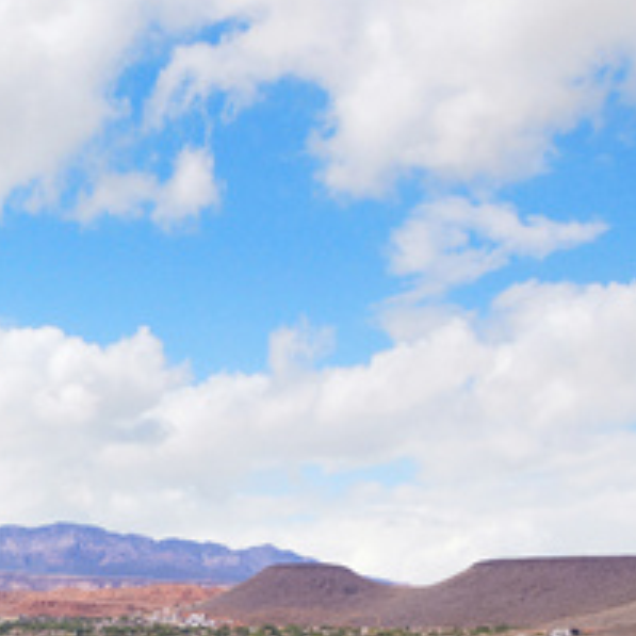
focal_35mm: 60
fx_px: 1247
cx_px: -352
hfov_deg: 22.6
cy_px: 604
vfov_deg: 27.3
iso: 100
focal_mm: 8.38
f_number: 2.8
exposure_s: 1/100
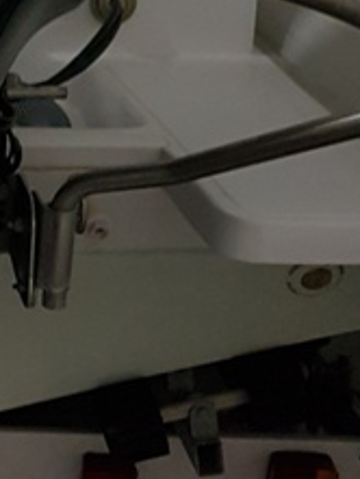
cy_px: 234
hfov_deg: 15.1
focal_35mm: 94
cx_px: -93
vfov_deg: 20.9
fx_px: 1302
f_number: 1.7
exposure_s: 1/17
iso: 250
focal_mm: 4.2
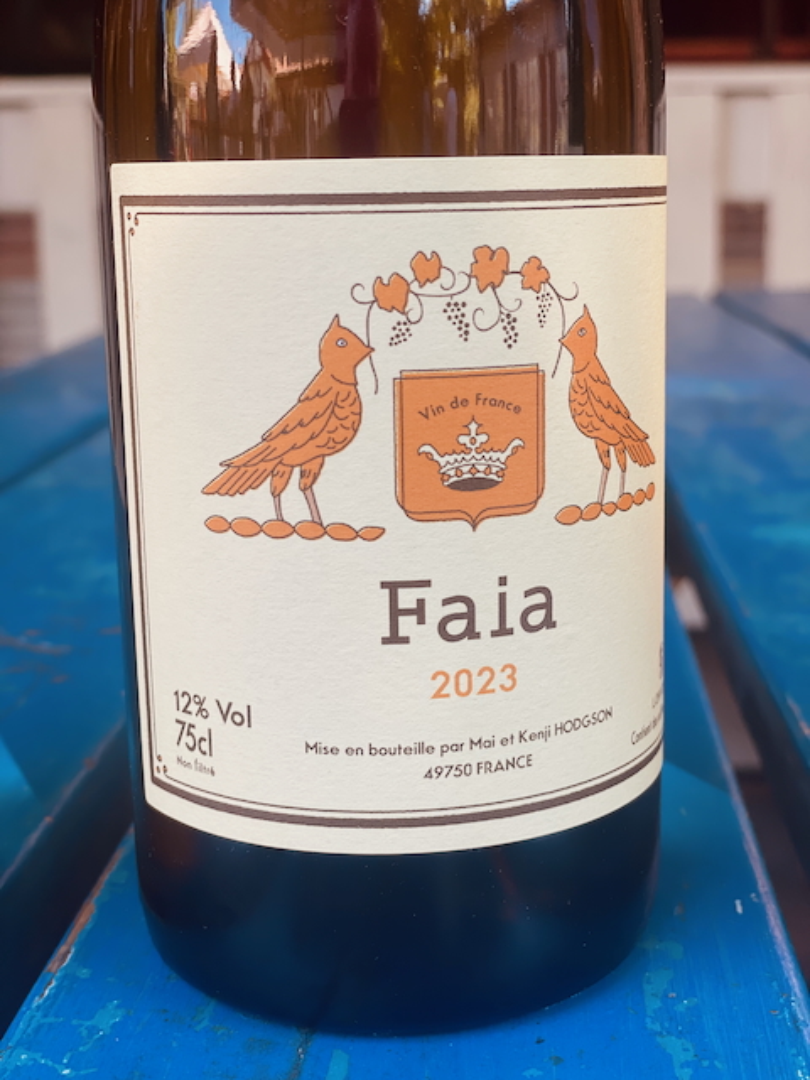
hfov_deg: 28.0
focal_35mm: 52
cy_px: 540
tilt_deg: -12.1
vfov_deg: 36.8
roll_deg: +0.9
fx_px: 1622
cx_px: 405
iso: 32
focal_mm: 6
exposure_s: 1/122
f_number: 2
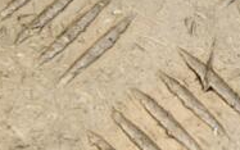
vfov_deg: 4.1
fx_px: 2113
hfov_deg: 6.4
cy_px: -4
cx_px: 377
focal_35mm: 323
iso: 800
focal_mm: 66
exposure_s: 1/200
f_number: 10
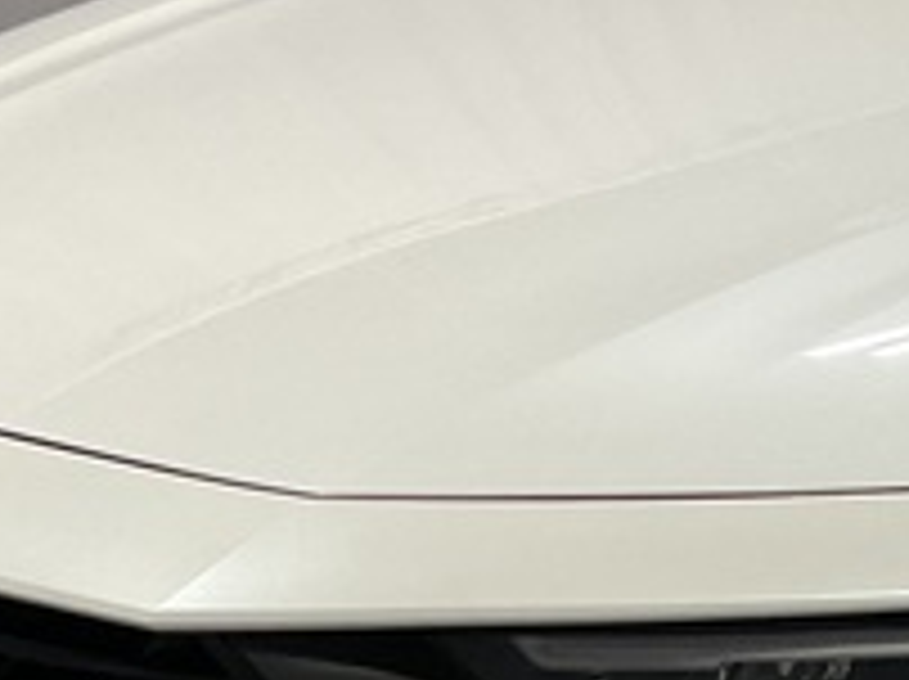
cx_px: 1224
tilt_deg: -11.3
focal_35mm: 138
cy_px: 563
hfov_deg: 13.7
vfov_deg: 10.7
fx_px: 3620
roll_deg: -0.4
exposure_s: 1/120
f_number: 1.8
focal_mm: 3
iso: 64
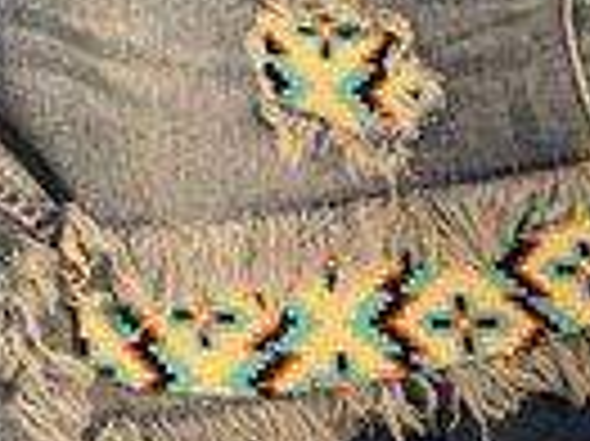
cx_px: -133
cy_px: -34
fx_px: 1294
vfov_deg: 18.7
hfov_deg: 23.3
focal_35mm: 76
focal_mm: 3
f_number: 1.8
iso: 250
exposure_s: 1/60
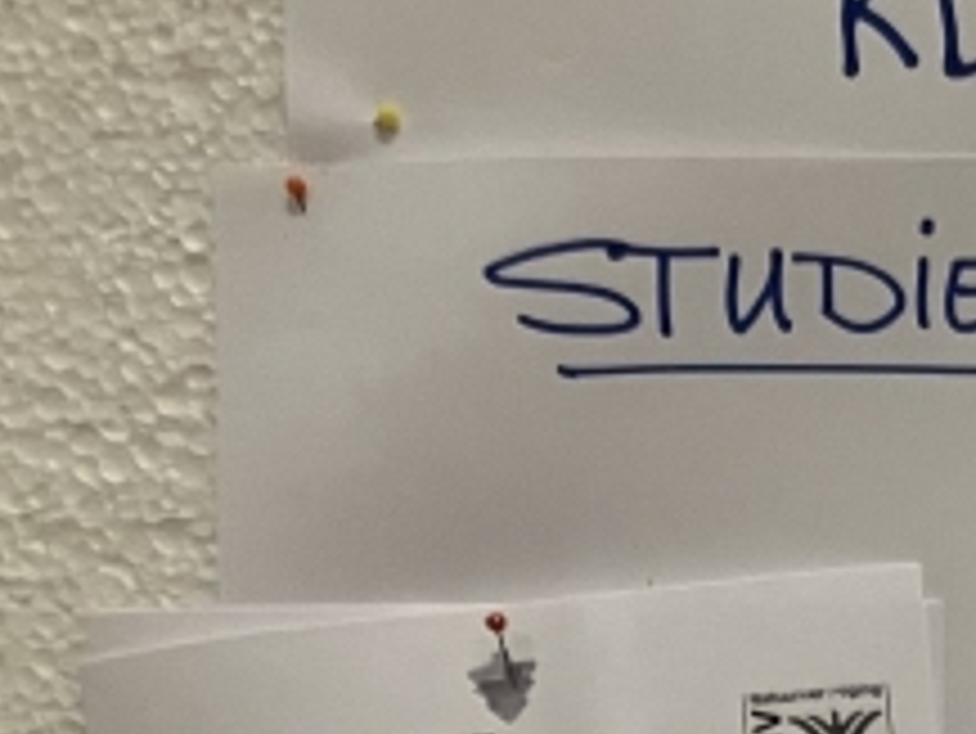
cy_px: 1162
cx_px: 2240
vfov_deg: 10.8
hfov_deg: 12.3
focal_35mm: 132
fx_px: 3724
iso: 100
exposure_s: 1/50
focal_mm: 3.99
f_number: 1.8
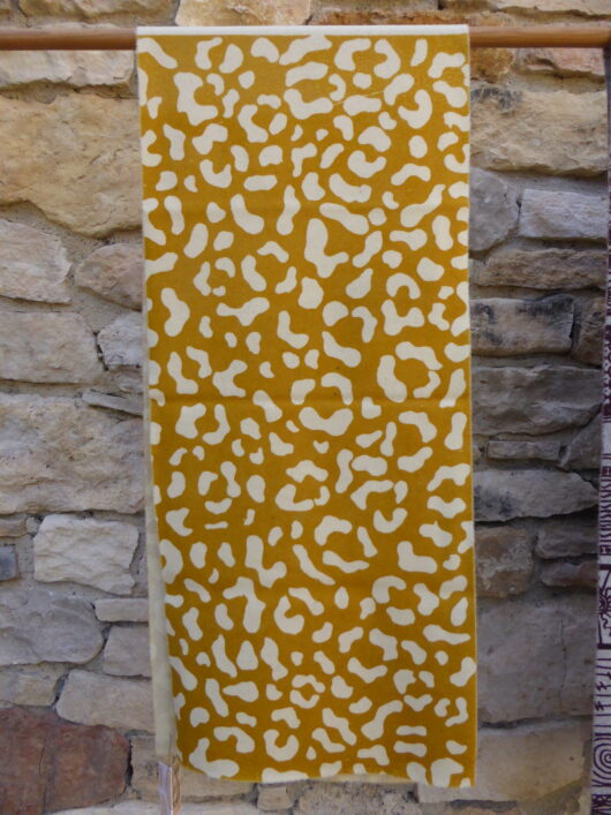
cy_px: 408
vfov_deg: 71.6
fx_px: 565
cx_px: 306
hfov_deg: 56.8
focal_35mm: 24
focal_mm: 4.3
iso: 400
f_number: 3.3
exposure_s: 1/640
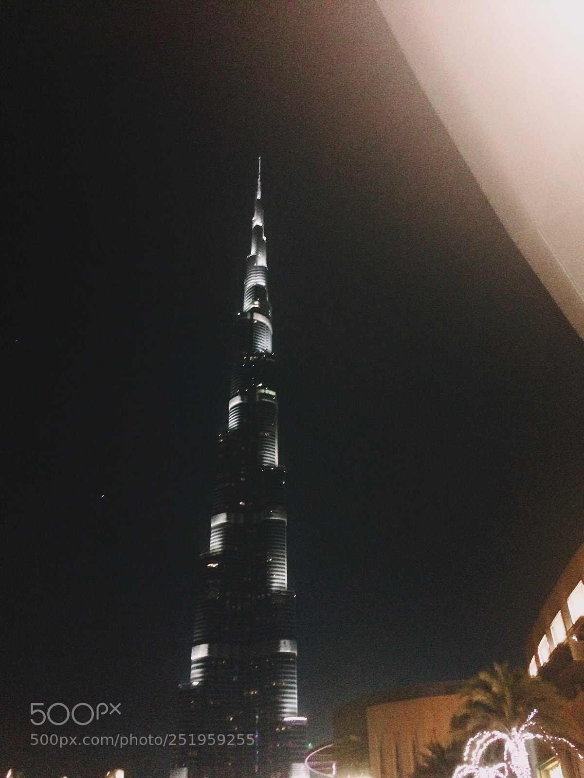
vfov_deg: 61.7
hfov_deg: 48.2
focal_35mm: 29
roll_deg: +1.3
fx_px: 652
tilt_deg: +37.9
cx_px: 292
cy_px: 389
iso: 640
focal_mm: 4.15
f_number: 2.2
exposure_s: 1/17
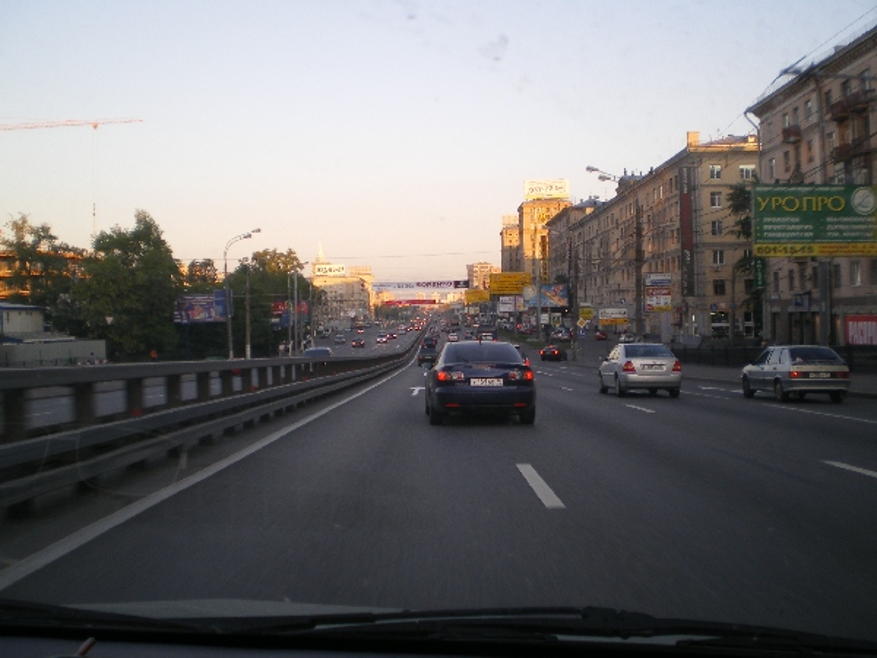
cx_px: 438
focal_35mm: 38
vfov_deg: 37.7
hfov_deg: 49.0
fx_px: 963
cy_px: 329
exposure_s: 1/100
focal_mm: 6.3
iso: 64
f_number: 3.1
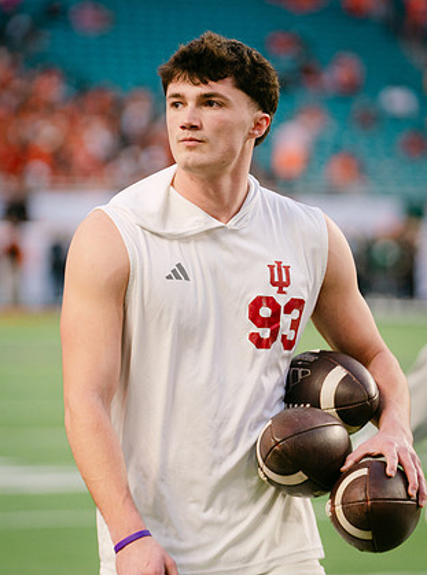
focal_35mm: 283
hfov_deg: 5.2
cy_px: 248
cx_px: 248
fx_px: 4686
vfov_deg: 7.0
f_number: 2.8
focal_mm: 155
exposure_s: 1/1000
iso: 1000
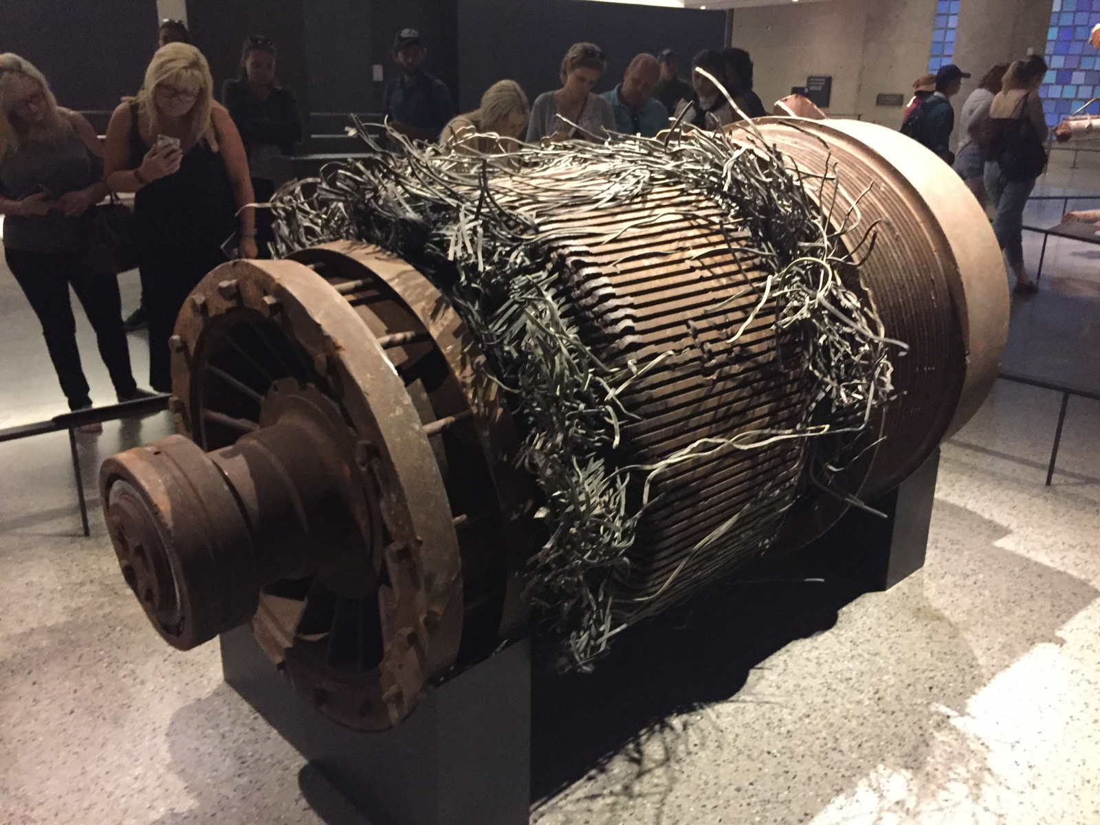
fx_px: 922
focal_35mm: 29
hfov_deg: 61.7
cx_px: 550
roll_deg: -1.1
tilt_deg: -18.3
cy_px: 412
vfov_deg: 48.2
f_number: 2.2
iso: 400
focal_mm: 4.15
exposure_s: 1/15
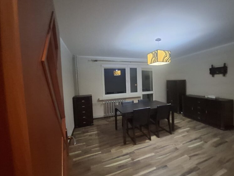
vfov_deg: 85.7
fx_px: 95
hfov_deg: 101.9
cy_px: 87
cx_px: 125
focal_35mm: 14
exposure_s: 1/25
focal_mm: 1.74
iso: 400
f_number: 2.2
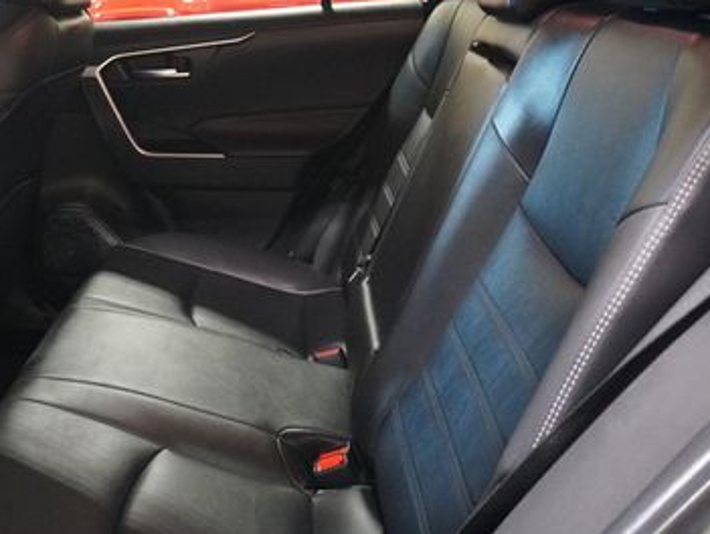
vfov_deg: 33.5
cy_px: 115
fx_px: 862
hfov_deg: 42.4
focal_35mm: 42
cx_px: 125
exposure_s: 1/25
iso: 6400
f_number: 3.5
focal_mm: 16
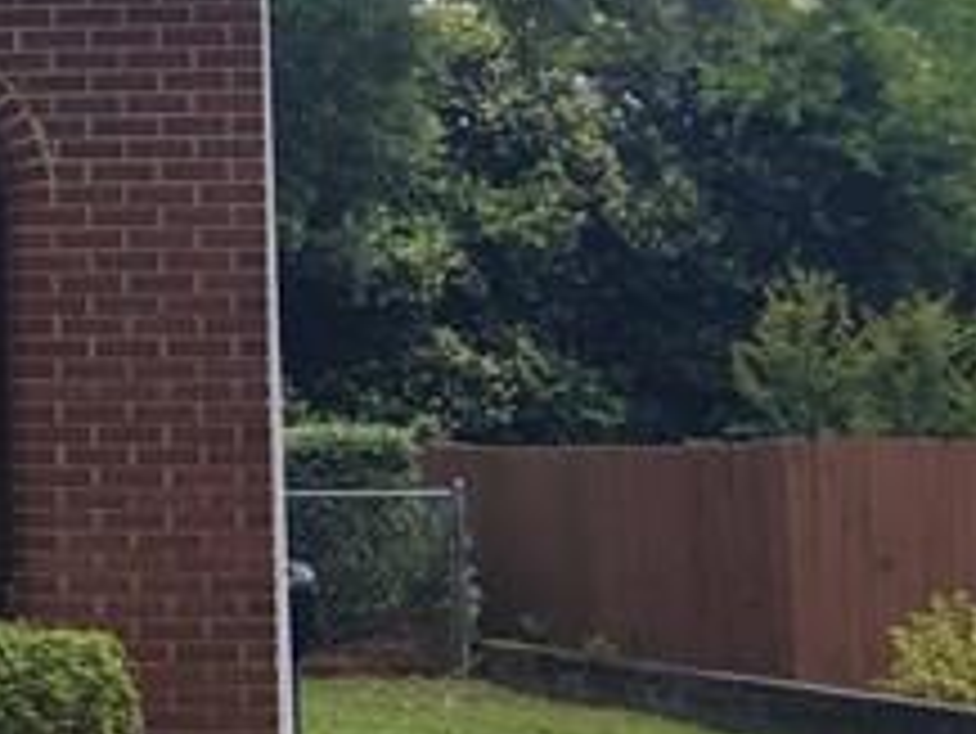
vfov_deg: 10.8
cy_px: 320
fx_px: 3865
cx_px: -1246
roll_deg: +1.1
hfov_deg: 12.0
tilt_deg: +4.3
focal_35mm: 137
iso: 25
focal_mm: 4.15
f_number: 2.2
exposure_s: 1/377
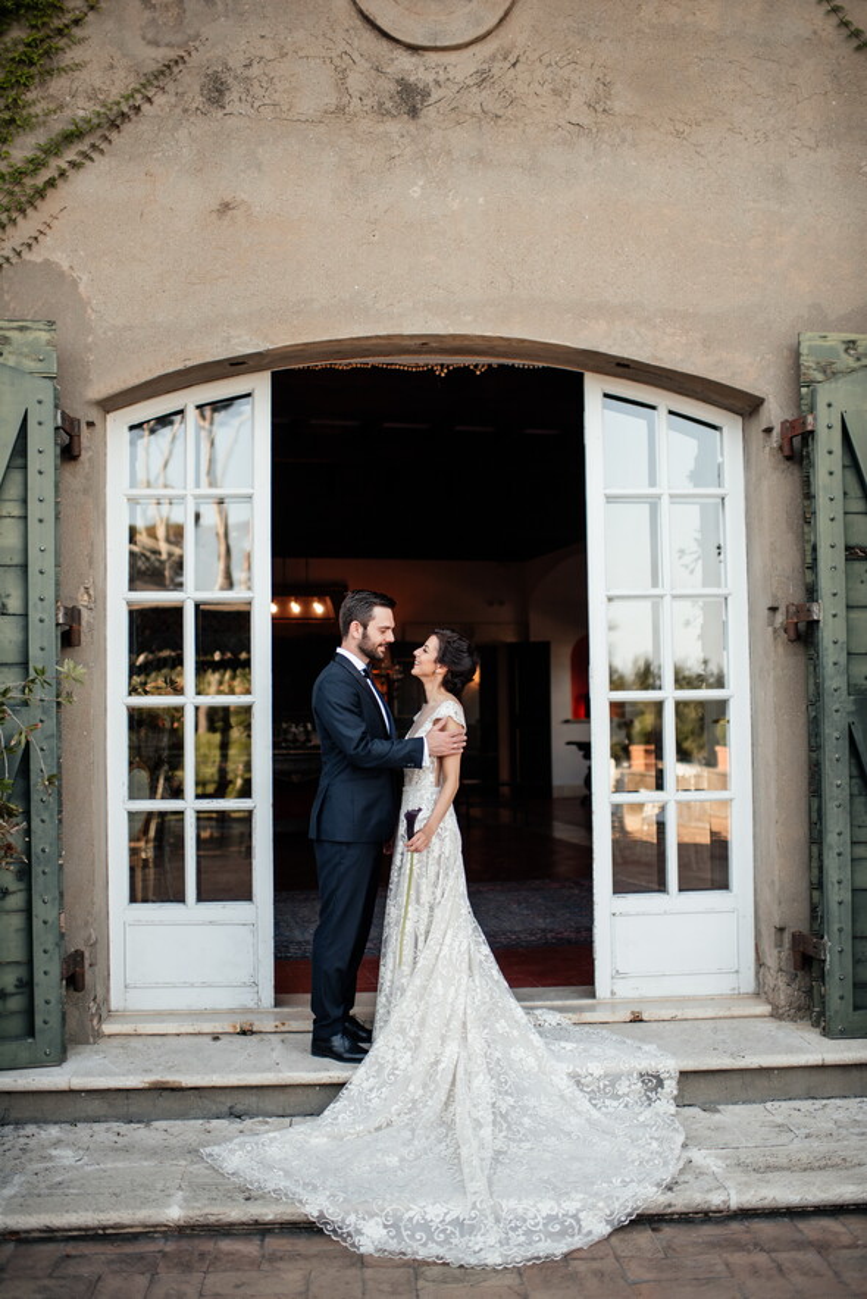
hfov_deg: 37.9
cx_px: 434
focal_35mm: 35
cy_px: 650
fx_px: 1263
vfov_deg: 54.4
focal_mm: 35
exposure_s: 1/1600
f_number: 1.8
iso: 160
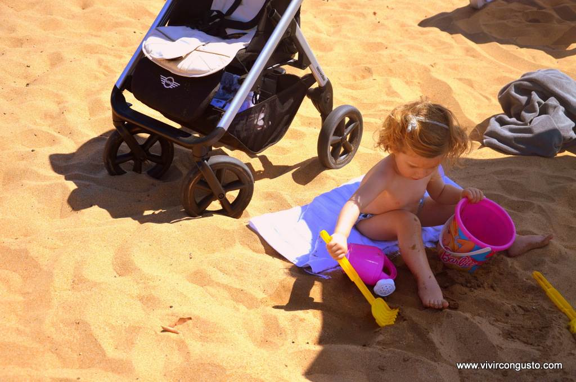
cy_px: 191
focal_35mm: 57
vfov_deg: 23.7
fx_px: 910
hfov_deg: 35.1
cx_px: 288
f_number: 4.5
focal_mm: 38
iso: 320
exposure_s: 1/2500
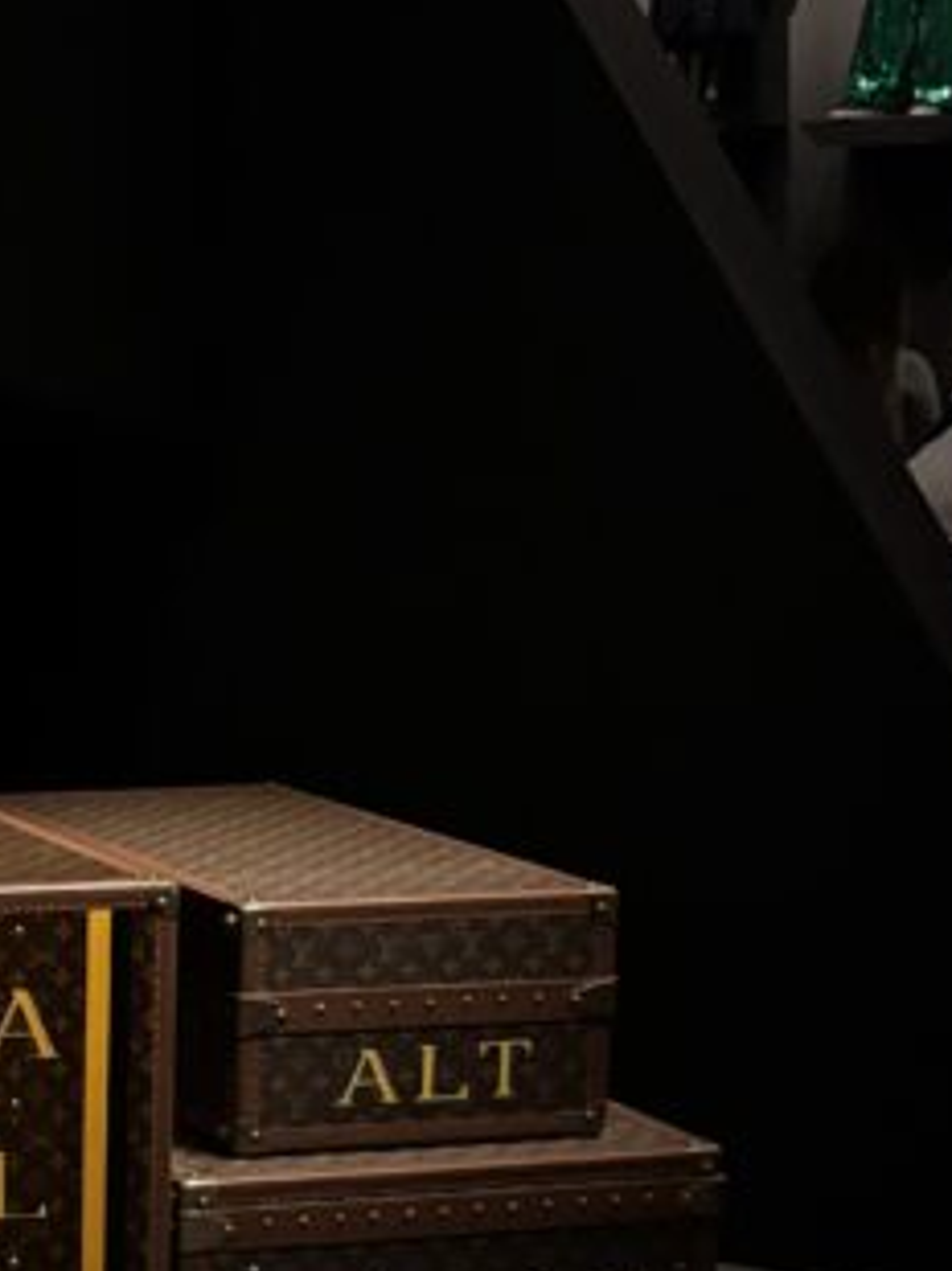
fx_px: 3158
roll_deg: +0.2
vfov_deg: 22.7
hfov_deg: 15.7
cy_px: 836
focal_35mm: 86
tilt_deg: -9.4
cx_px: -497
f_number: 1.6
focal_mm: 5.96
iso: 1000
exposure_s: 1/15
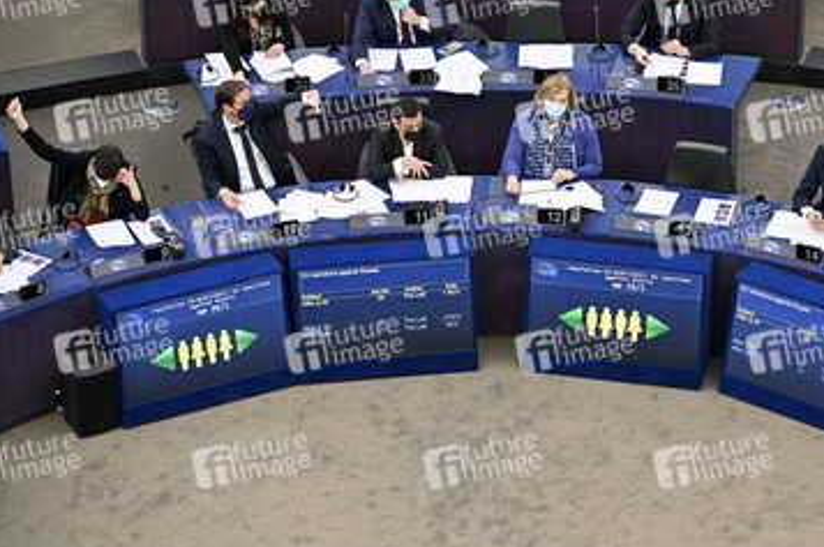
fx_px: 3611
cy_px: 289
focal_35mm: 158
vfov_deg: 8.7
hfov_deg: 13.0
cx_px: 514
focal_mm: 125
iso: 1250
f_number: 2.8
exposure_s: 1/400
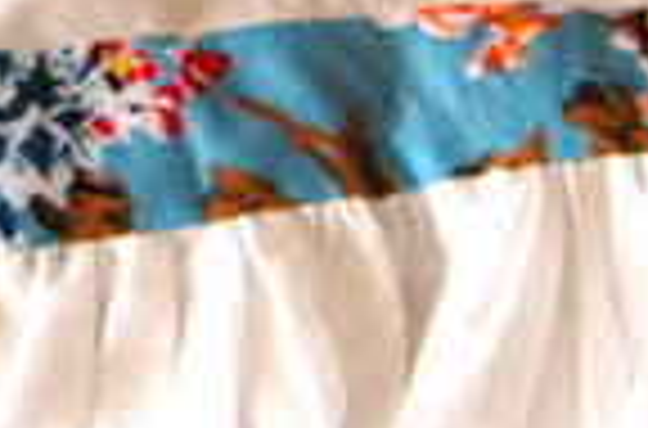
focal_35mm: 163
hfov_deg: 12.3
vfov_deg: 8.2
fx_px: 2924
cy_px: -241
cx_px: -176
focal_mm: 26
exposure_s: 1/125
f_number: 5.6
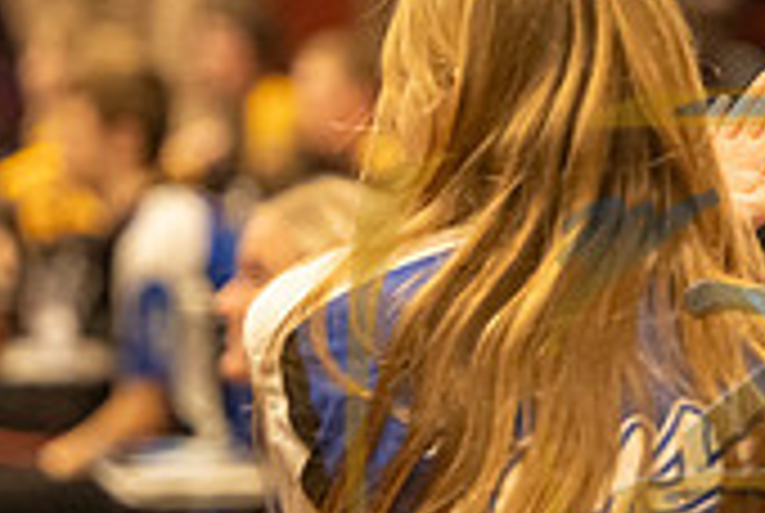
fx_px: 9430
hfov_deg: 4.6
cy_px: 551
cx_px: 724
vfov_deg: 3.1
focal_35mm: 443
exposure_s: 1/800
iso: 4000
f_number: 2.8
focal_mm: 130
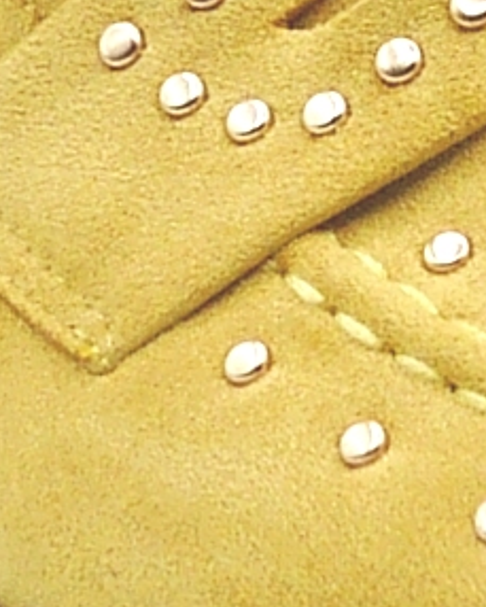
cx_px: 501
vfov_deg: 7.3
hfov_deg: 5.9
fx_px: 4708
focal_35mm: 262
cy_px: -15
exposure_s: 1/200
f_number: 5
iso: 100
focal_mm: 4.8
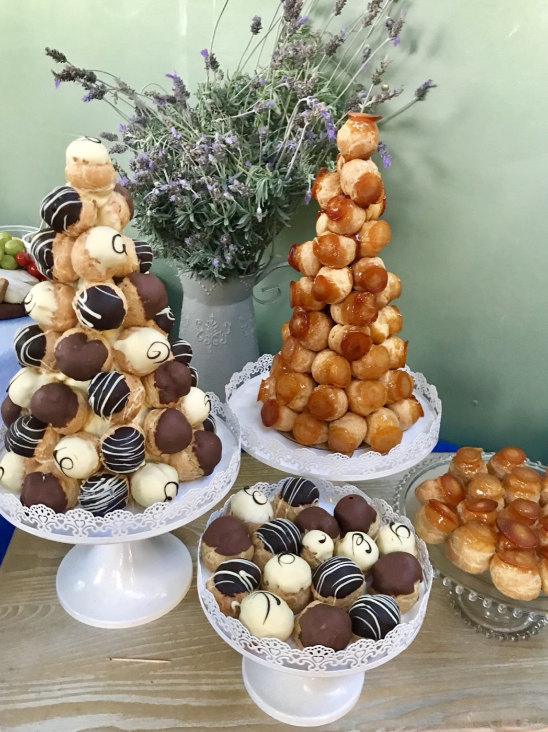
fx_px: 592
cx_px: 274
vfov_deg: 63.5
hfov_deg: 49.7
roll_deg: -8.3
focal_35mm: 28
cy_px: 366
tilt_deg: -25.8
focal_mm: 3.99
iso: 100
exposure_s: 1/9
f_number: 1.8
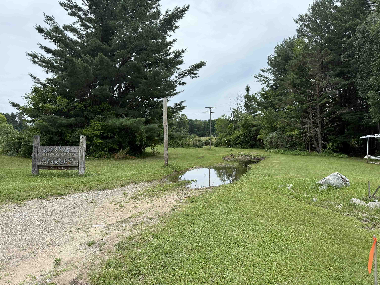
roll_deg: +0.0
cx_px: 190
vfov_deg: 56.8
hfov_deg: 71.6
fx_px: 263
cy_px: 142
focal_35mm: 24
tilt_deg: +1.9
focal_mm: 6.76
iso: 100
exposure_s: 1/2907
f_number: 1.78
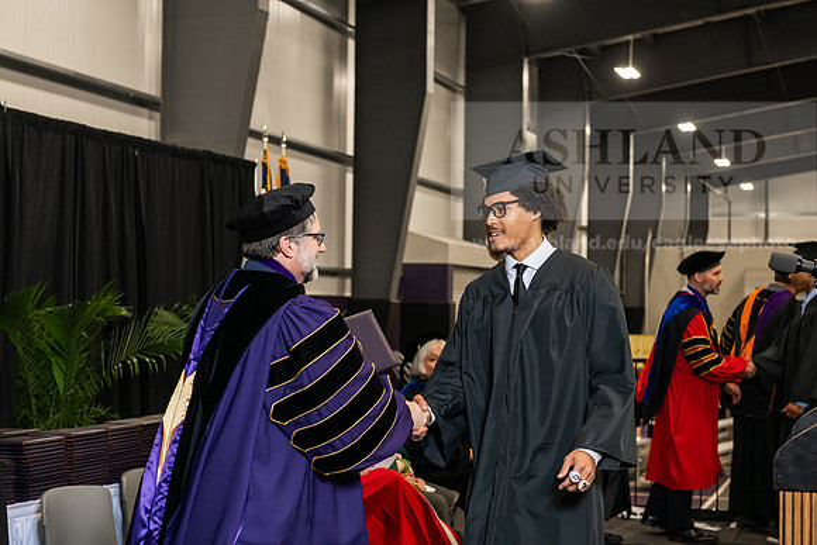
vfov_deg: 21.9
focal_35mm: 62
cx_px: 408
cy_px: 272
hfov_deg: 32.4
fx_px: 1407
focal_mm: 62
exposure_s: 1/200
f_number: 5
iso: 2500
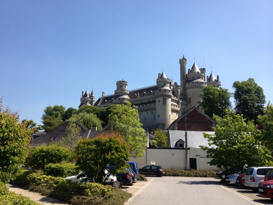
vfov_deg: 40.7
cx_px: 136
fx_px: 276
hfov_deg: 52.6
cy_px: 102
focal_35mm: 35
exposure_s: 1/1346
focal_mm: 4.28
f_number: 2.4
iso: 50
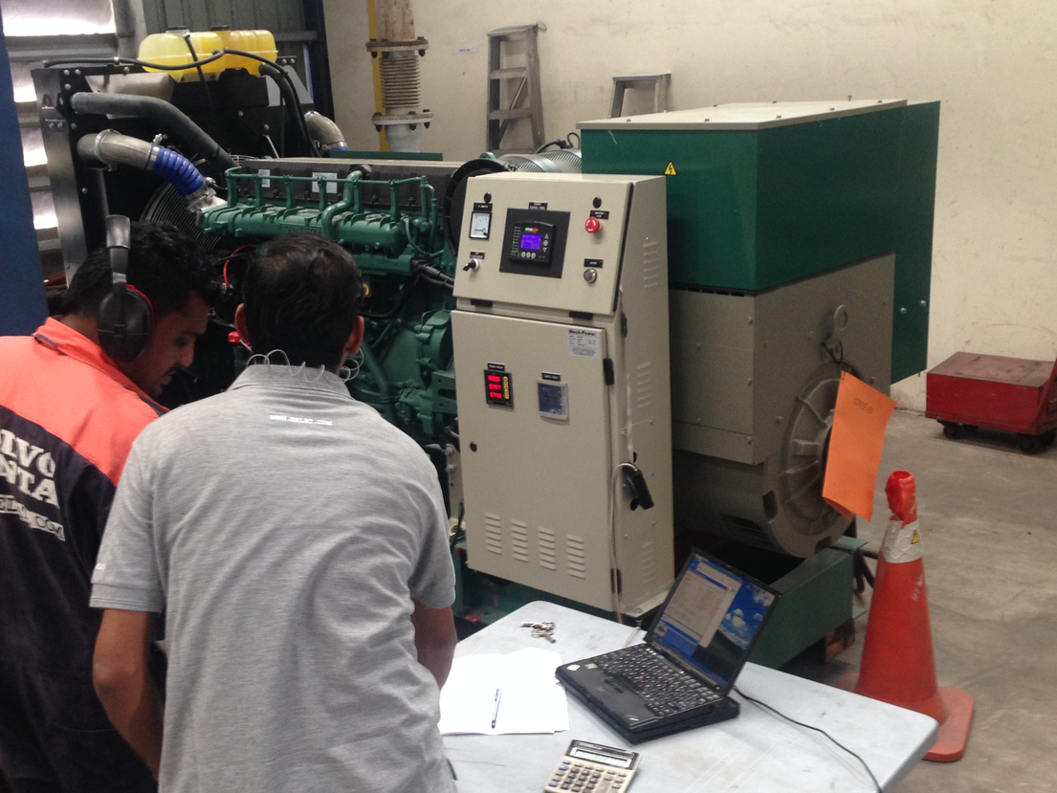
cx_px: 495
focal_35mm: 43
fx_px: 1313
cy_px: 423
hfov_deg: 43.8
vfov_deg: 33.6
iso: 100
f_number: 2.4
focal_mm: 4.12
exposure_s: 1/20
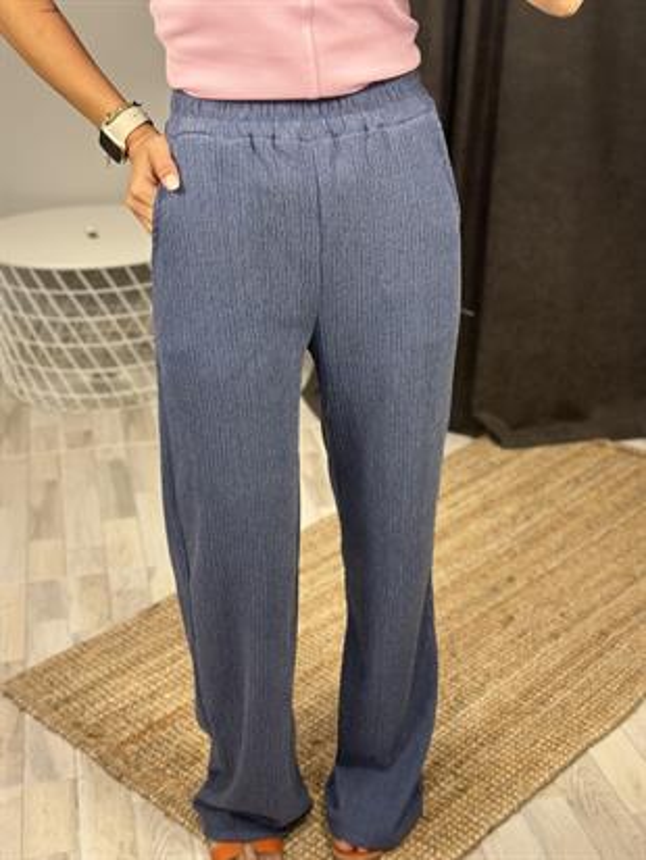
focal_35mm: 48
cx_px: 323
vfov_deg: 39.6
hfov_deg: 30.3
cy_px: 430
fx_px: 1194
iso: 200
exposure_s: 1/100
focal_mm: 6.86
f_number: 1.78
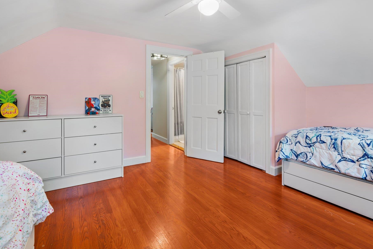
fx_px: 187
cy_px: 110
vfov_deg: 67.2
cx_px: 188
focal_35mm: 18
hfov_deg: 90.0
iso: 100
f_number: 9
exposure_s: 6
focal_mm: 16
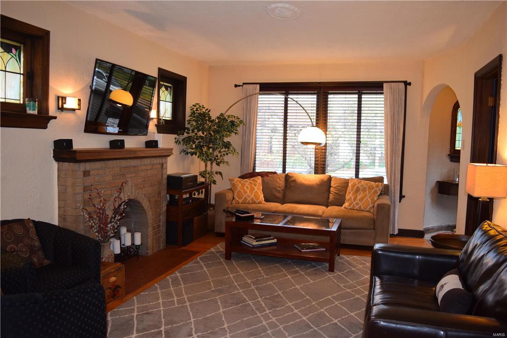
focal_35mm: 27
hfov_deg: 67.4
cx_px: 254
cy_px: 169
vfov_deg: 47.9
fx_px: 380
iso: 800
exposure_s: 1/60
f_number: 4
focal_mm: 18
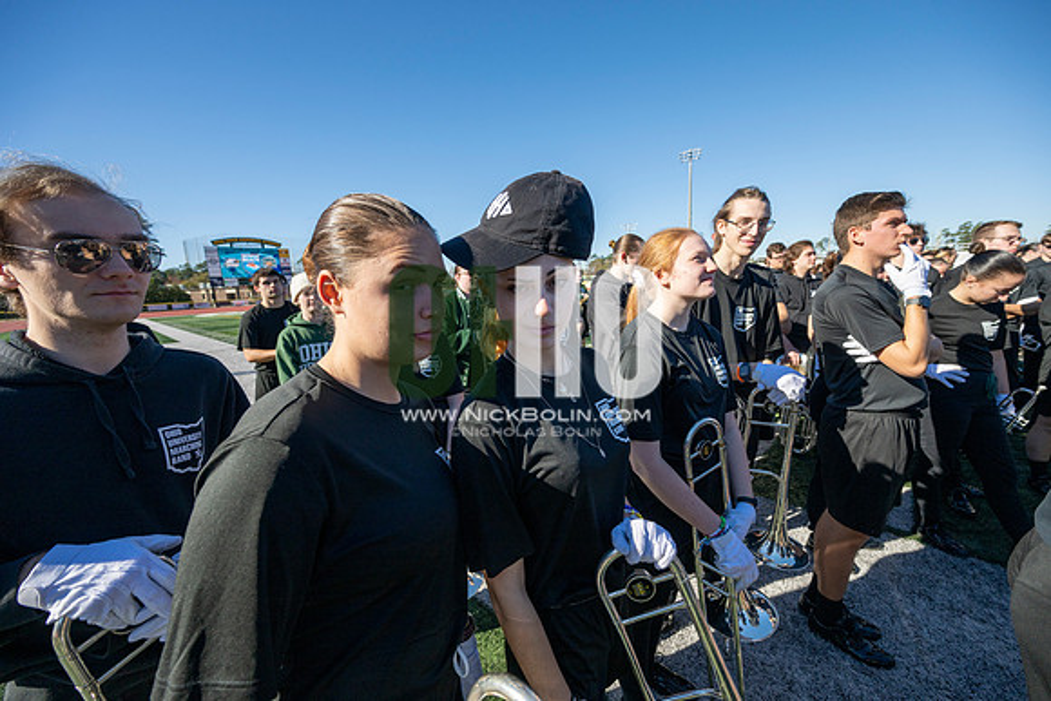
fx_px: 409
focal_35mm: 14
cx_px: 526
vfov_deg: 81.2
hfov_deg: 104.2
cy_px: 350
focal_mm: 14
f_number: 5
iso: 320
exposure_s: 1/2000
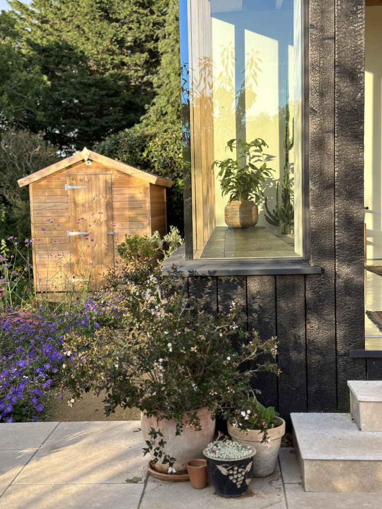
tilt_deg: -4.1
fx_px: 706
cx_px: 191
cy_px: 254
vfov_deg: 39.7
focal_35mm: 48
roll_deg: +0.4
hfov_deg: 30.3
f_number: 1.78
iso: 80
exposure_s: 1/1157
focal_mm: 6.86
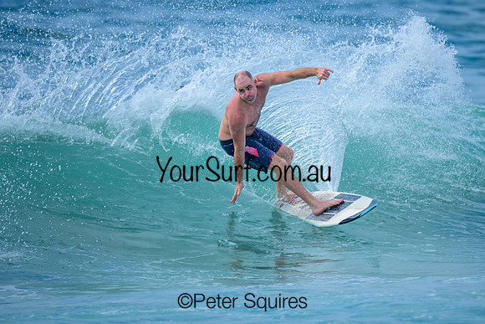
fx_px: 14459
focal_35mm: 1073
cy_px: 143
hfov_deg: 1.9
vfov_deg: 1.3
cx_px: 257
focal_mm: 800
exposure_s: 1/3200
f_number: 6.3
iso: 400
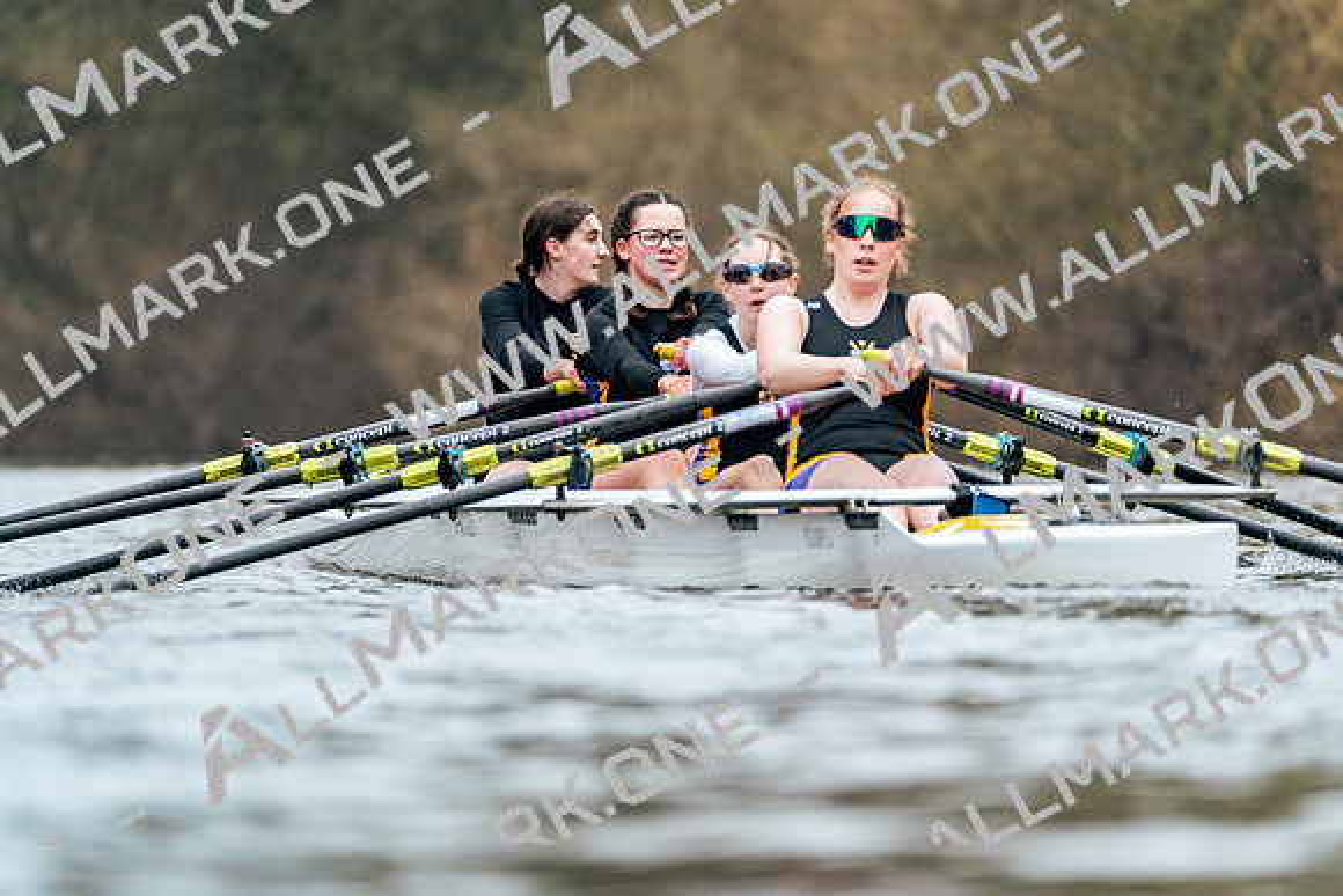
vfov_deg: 2.3
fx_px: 22388
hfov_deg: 3.4
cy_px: 448
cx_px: 672
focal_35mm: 600
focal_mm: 600
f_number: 6.3
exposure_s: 1/2000
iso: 3200
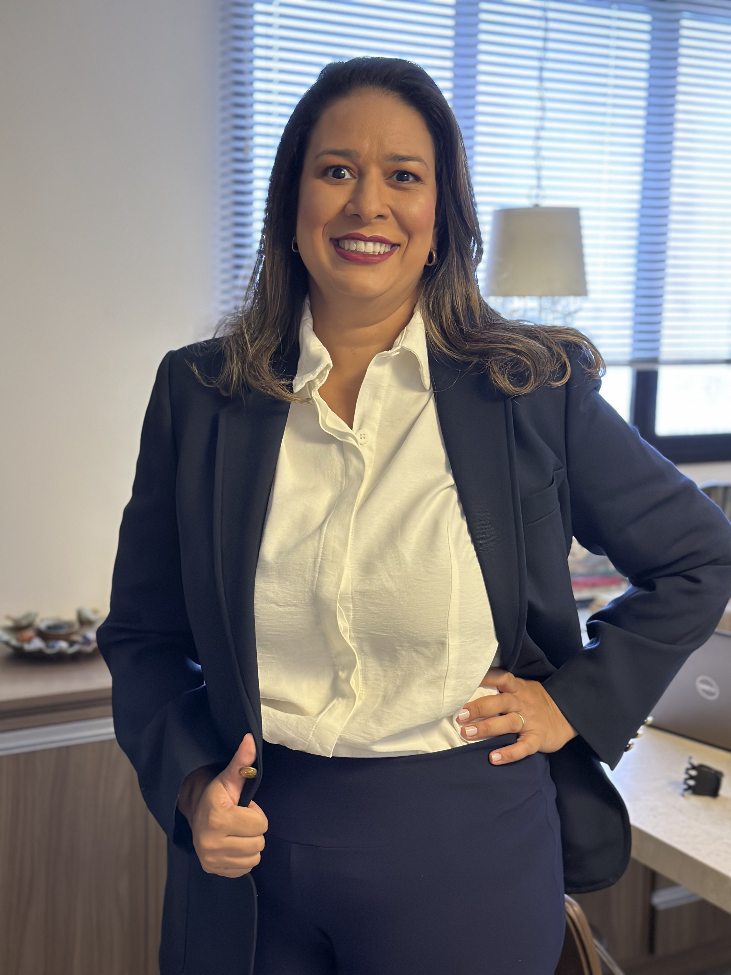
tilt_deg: -7.4
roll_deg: -1.9
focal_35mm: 48
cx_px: 366
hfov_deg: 30.3
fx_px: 1352
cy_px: 488
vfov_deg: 39.7
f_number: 1.78
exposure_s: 1/40
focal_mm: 6.86
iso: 400
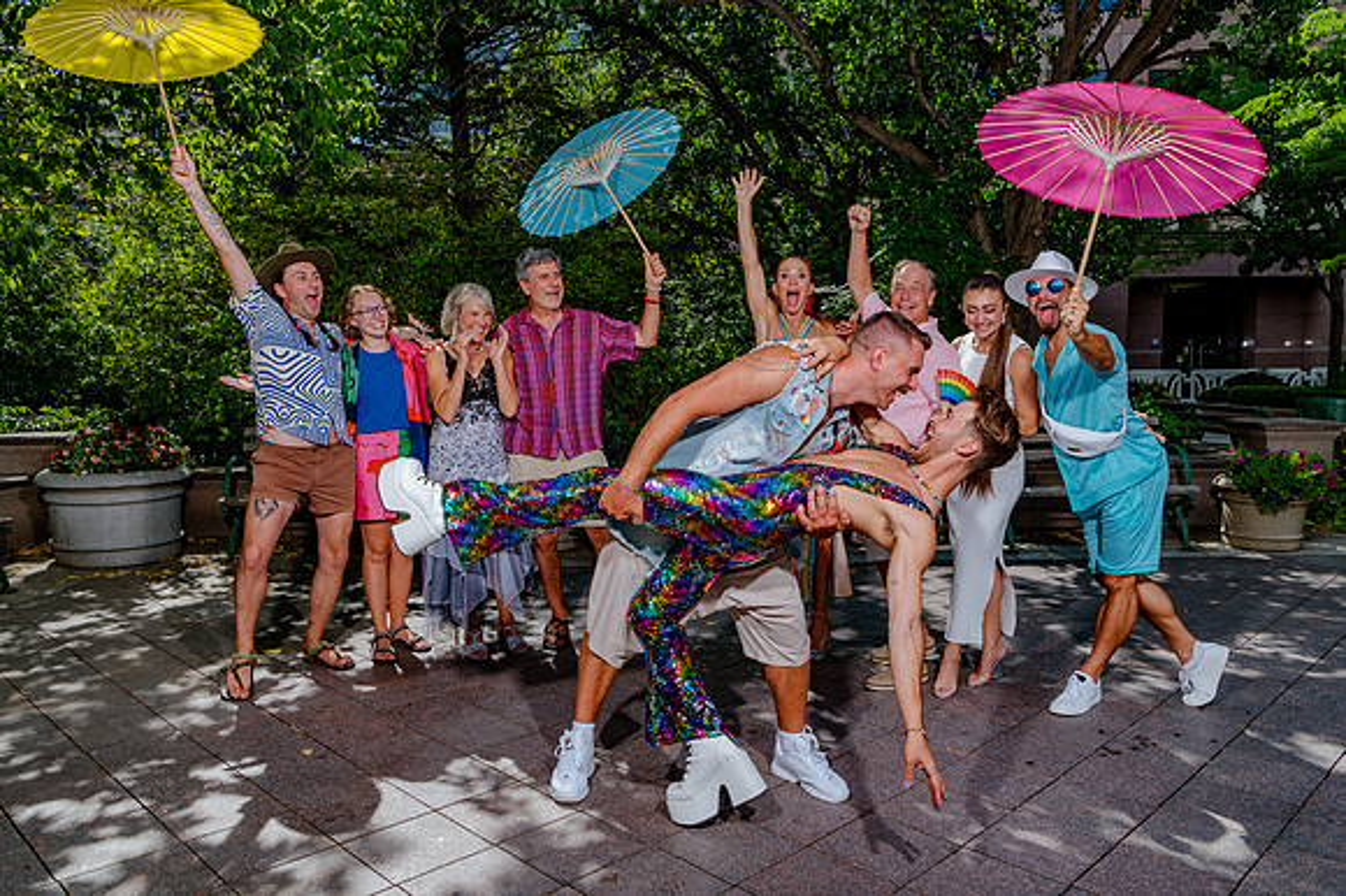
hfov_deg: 68.4
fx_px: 990
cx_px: 675
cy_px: 487
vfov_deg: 48.6
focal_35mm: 26
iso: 200
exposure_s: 1/320
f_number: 8
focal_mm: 24
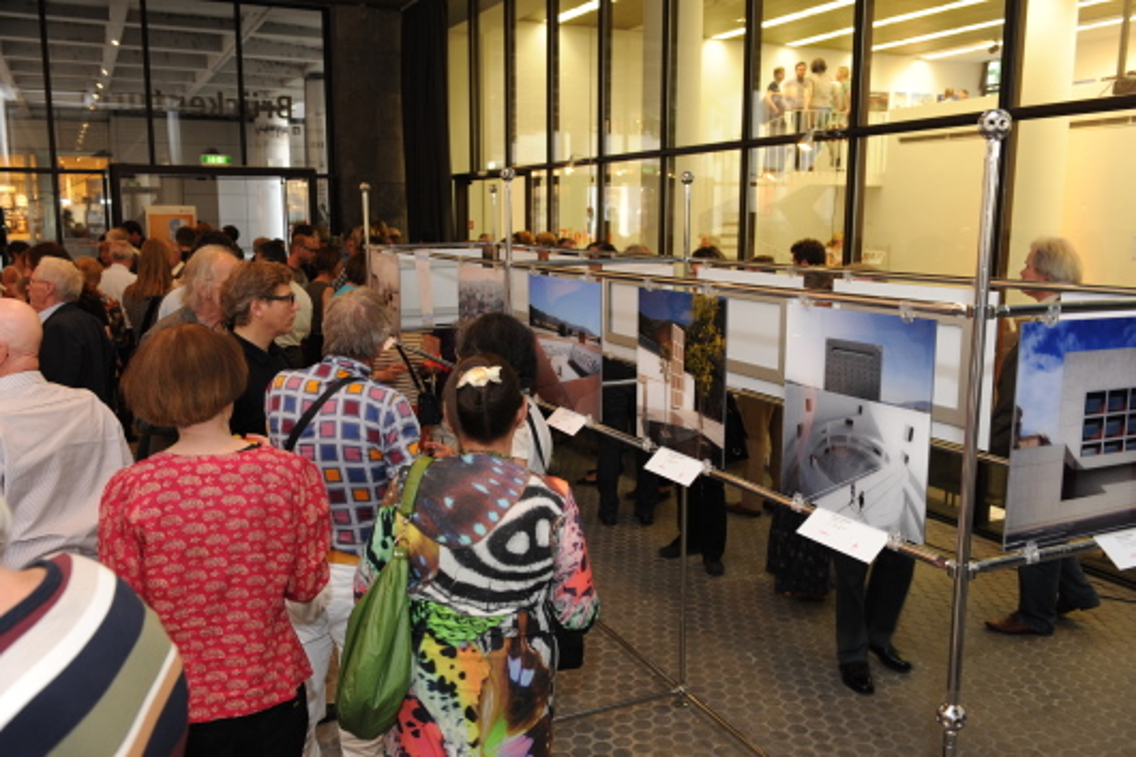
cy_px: 378
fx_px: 1009
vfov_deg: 41.1
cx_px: 568
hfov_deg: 58.7
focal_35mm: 32
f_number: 5.6
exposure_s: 1/60
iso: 1250
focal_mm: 32
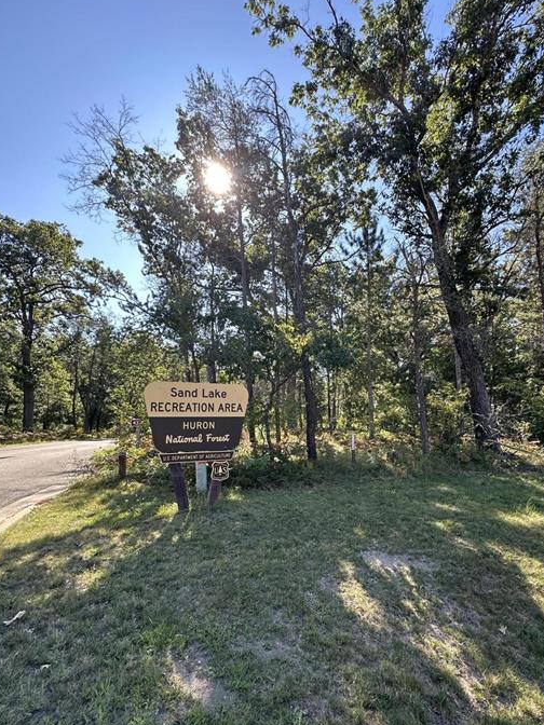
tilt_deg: +1.8
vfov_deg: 94.2
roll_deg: +0.2
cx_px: 301
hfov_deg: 77.9
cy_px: 400
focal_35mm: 16
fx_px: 335
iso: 40
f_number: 2.2
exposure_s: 1/276
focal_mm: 2.22
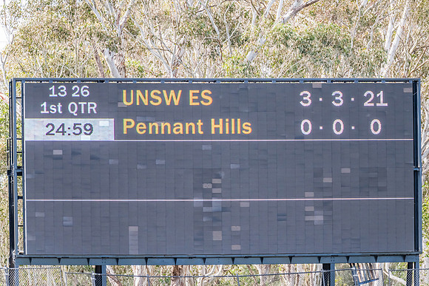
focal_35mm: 403
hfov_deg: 5.1
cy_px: 126
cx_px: 240
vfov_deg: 3.4
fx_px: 4806
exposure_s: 1/2000
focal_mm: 360
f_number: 4
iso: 1100
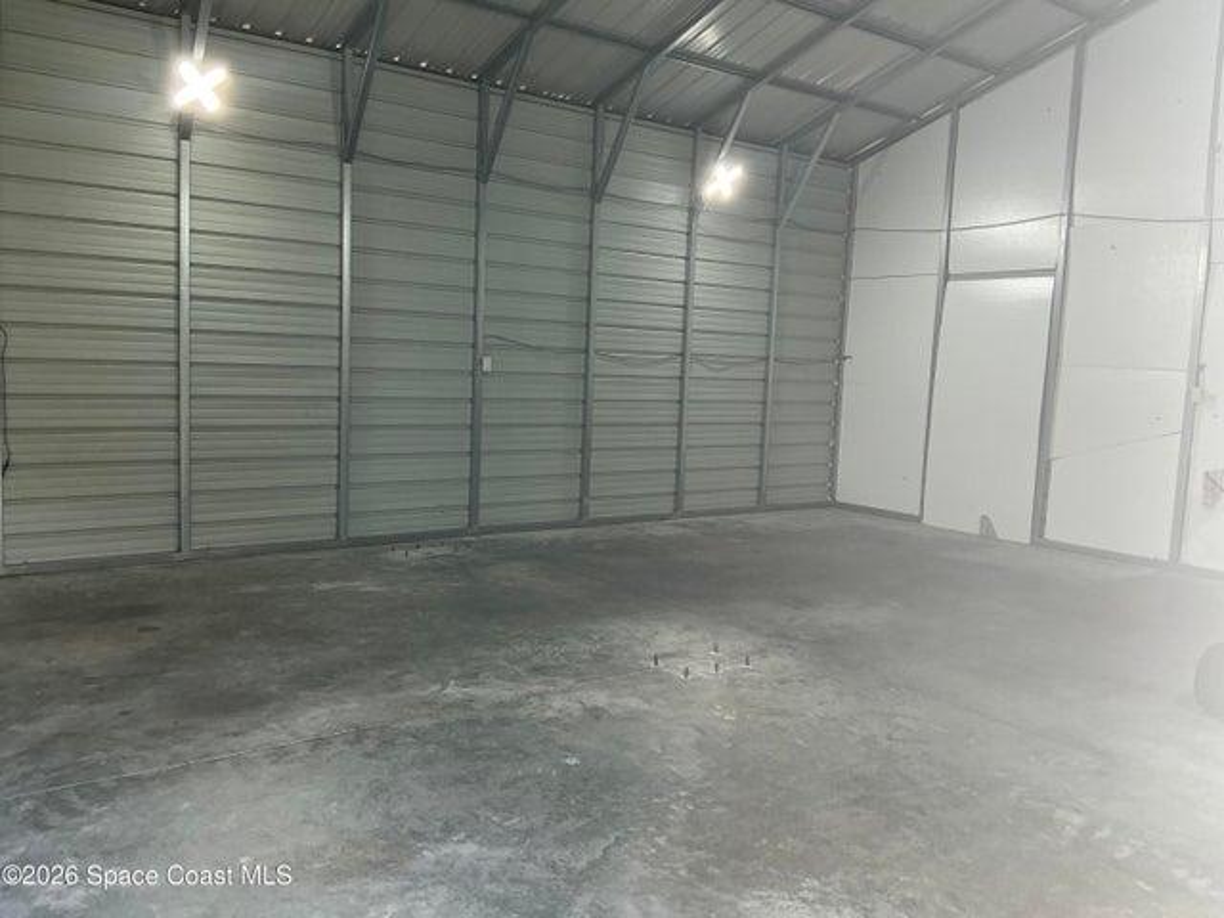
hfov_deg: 63.4
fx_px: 990
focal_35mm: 28
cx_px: 612
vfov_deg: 49.7
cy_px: 459
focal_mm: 3
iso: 50
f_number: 1.8
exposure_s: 1/60
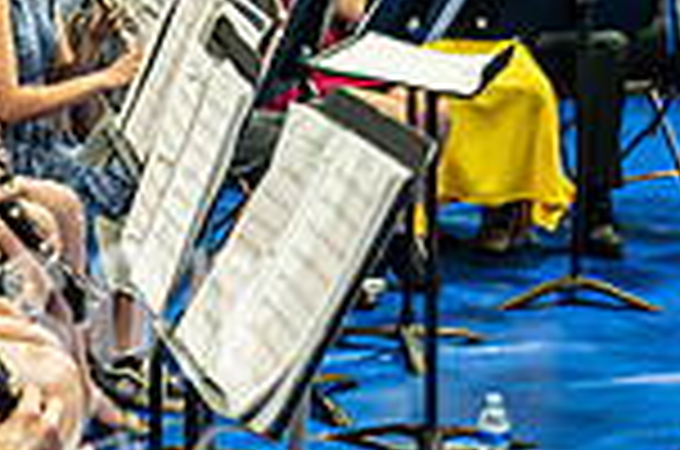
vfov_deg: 8.7
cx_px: -27
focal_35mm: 156
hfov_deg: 13.0
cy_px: 135
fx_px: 2940
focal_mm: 27
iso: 2800
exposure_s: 1/200
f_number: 2.8
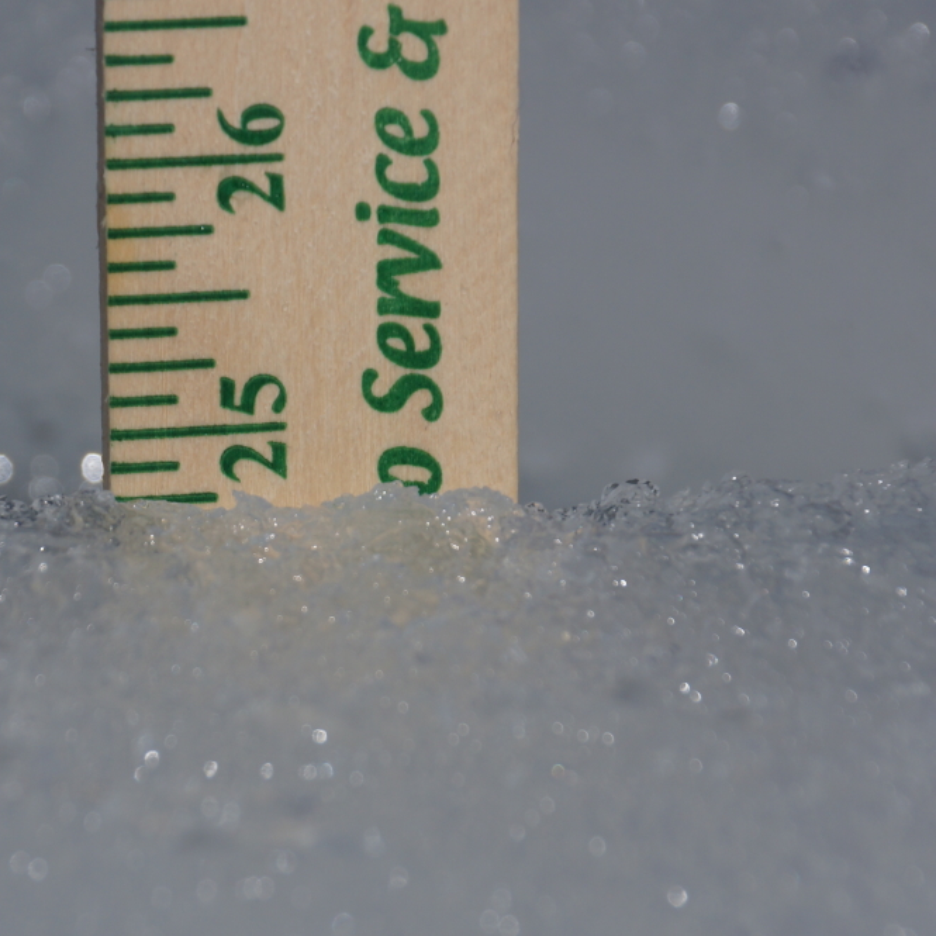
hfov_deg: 4.8
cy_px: 468
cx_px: 300
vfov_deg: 4.8
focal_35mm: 363
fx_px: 11105
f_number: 8
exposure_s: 1/500
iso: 100
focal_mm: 135
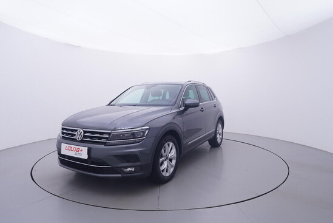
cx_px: 166
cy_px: 112
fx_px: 208
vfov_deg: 56.2
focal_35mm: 22
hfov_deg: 77.3
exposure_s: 1/80
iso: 200
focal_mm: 15
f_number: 5
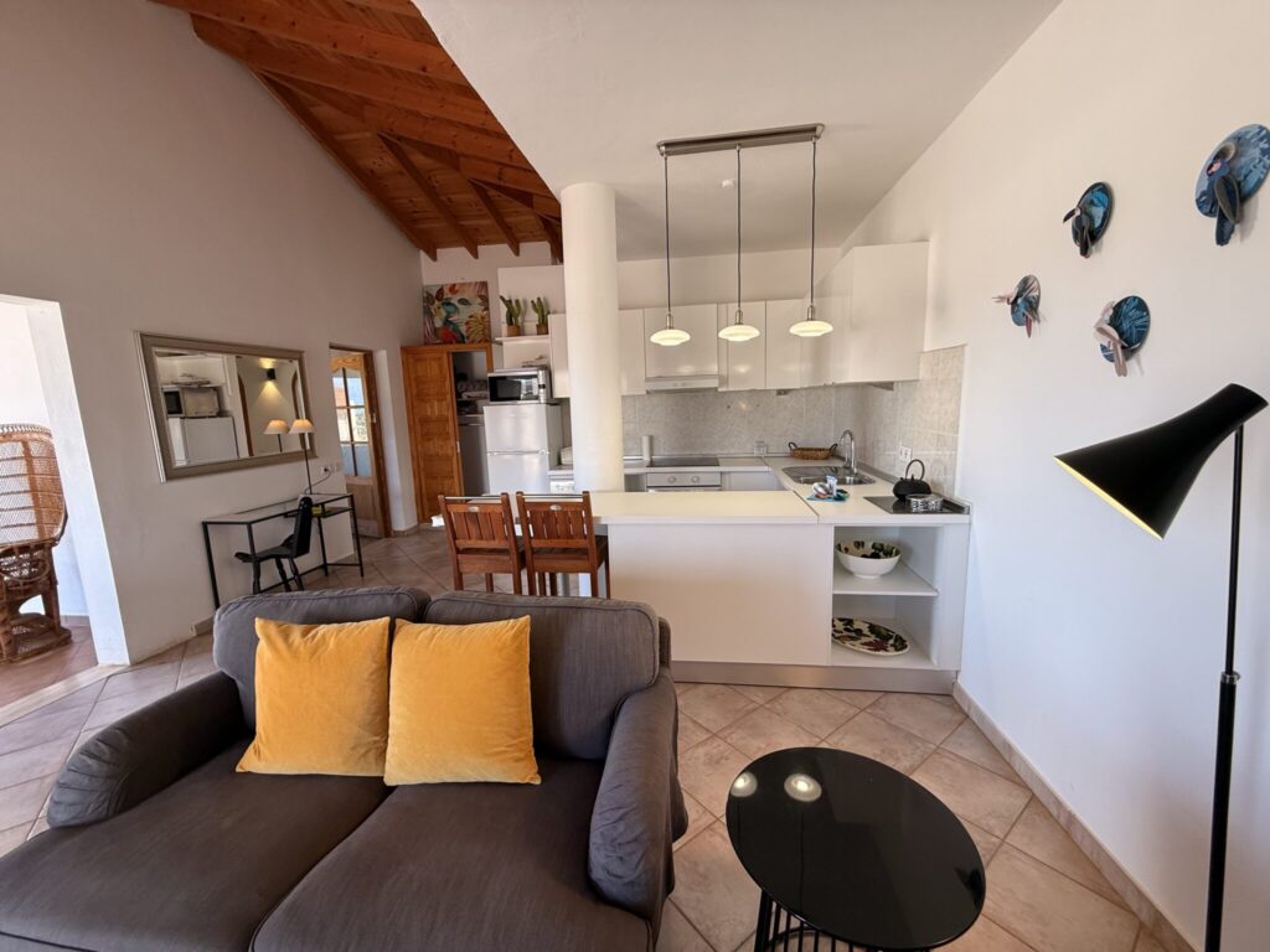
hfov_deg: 102.1
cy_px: 476
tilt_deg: -8.9
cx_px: 635
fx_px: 514
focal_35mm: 14
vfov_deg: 85.7
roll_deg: +2.5
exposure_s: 1/100
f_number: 2.2
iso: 80
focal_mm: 2.22
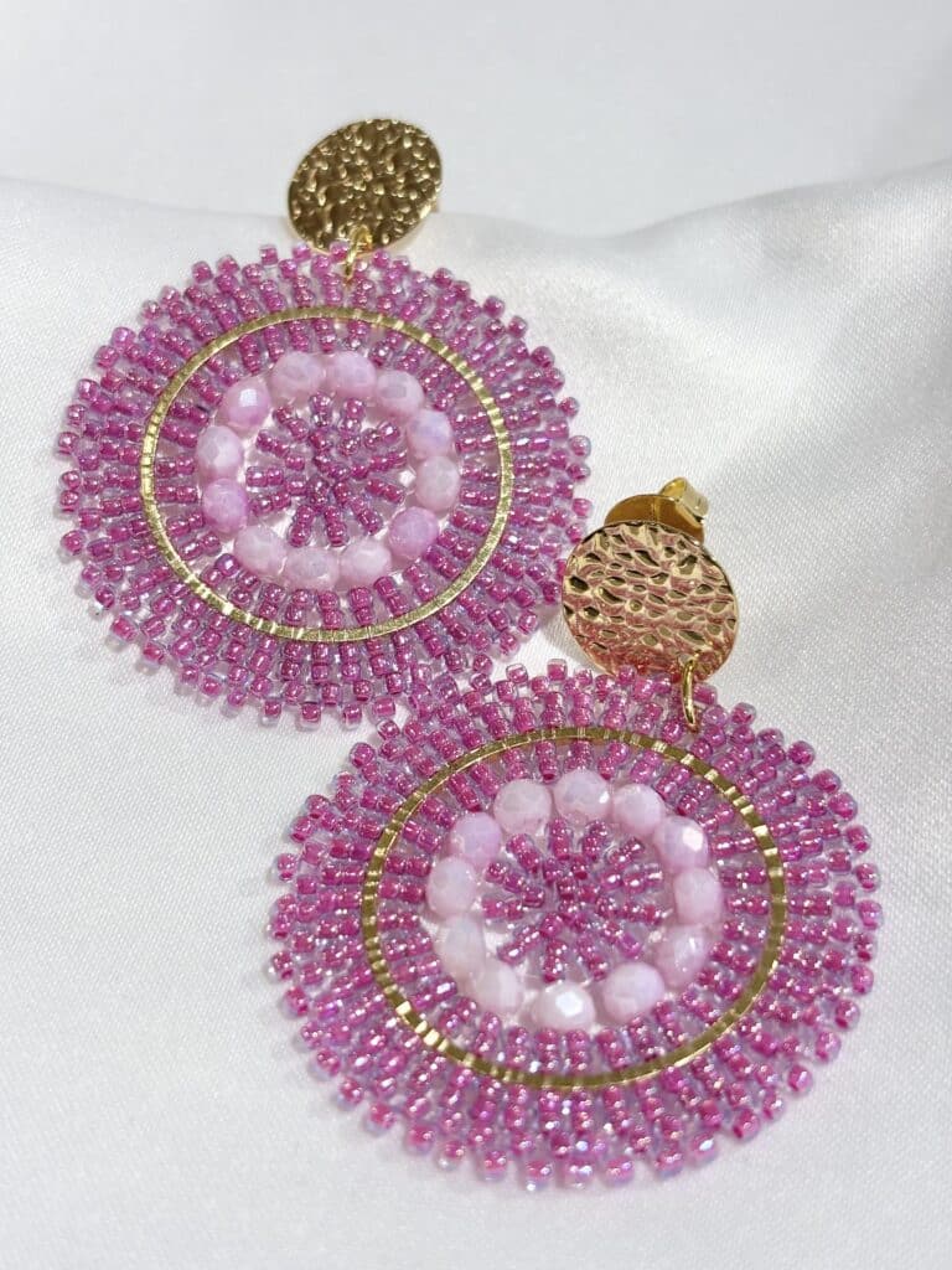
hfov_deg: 28.0
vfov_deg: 36.8
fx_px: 1907
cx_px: 476
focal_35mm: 52
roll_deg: +9.2
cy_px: 635
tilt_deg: -36.6
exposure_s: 1/152
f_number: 1.6
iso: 25
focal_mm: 5.96
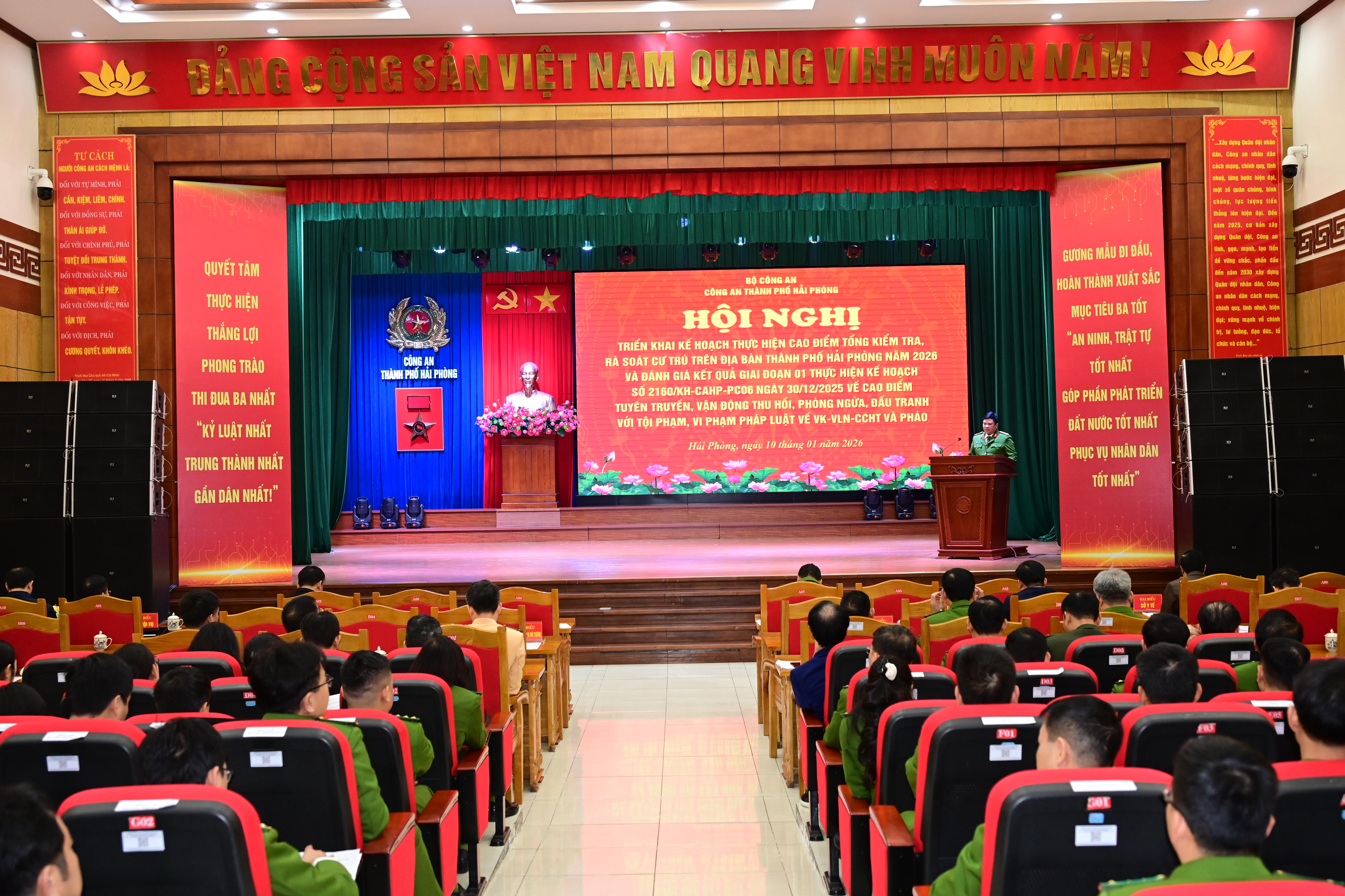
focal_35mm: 37
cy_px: 448
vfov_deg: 35.9
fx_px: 1382
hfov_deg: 51.9
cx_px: 672
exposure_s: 1/200
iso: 2000
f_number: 4
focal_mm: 37
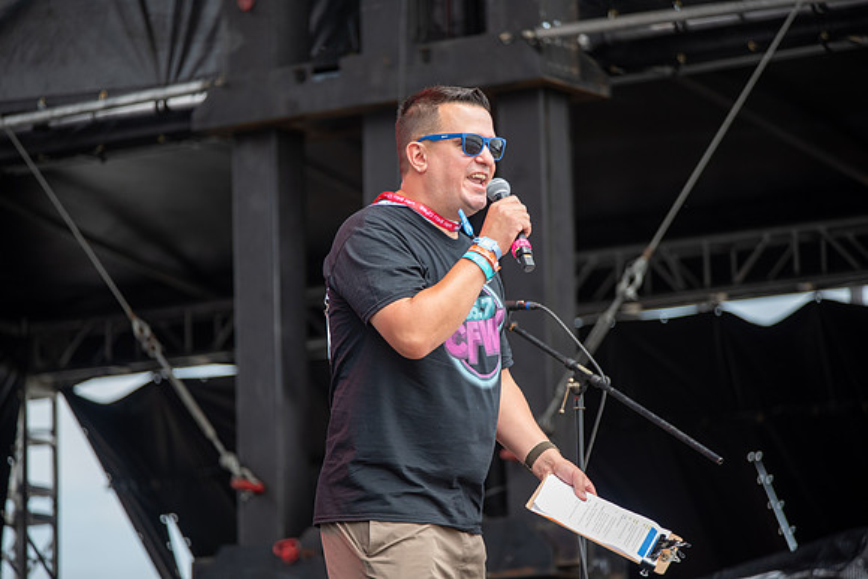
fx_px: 5547
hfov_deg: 8.9
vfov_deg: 6.0
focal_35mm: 230
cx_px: 434
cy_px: 290
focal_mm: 230
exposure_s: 1/400
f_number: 5.6
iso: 360
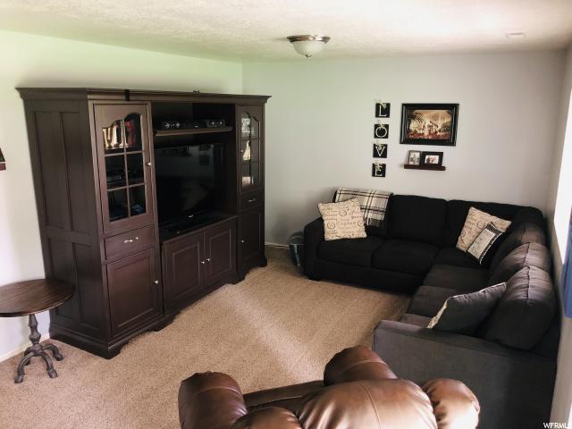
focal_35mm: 28
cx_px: 286
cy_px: 214
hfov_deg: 63.4
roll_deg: +0.2
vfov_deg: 49.7
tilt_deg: -13.2
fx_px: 463
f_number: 1.8
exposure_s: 1/4
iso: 100
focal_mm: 4
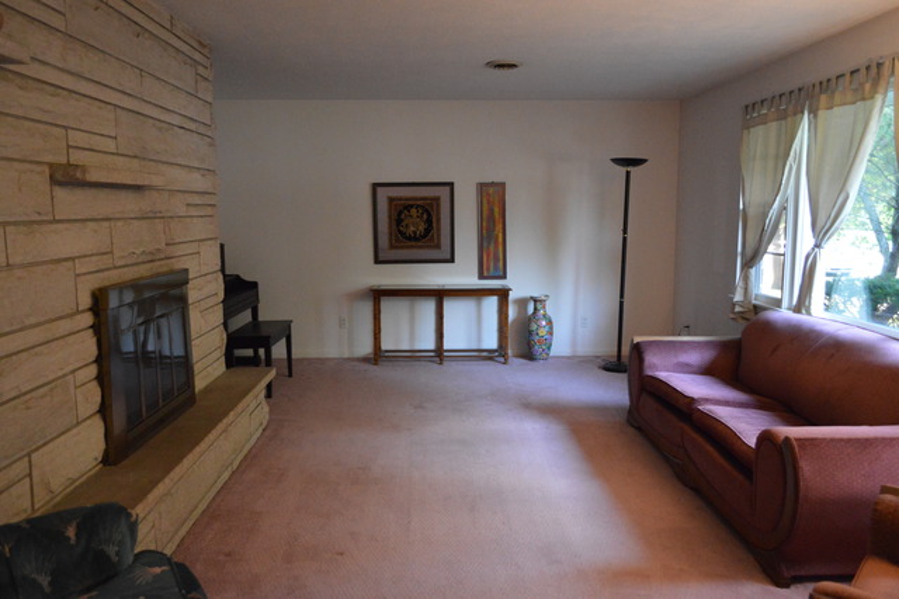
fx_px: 674
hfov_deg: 67.4
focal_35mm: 27
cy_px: 300
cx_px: 450
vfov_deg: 47.9
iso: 3200
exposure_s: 1/100
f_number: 3.5
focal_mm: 18
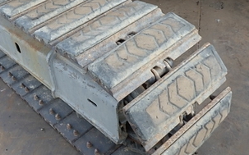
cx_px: 64
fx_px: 319
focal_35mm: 47
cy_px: 58
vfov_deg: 27.3
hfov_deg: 41.5
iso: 125
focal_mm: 5
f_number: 3.5
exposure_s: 1/125
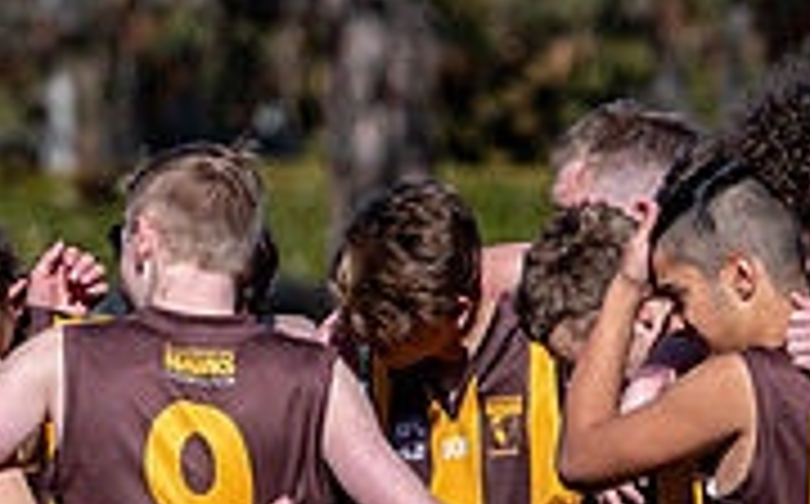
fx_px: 28530
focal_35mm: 1294
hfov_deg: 1.6
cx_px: -108
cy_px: 702
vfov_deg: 1.0
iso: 110
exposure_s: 1/1250
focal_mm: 160
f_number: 4
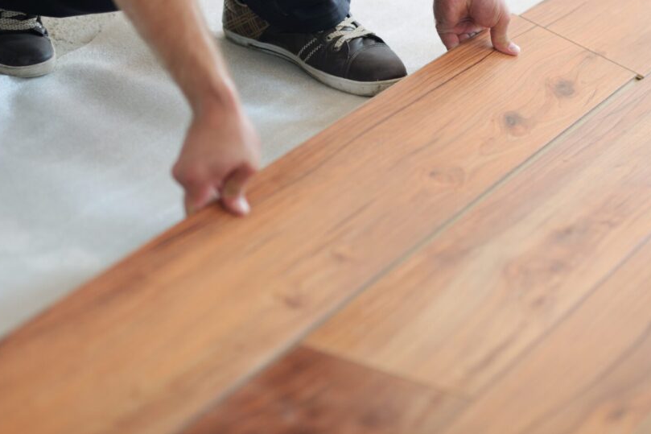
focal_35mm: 123
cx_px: 422
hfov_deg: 16.6
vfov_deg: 11.1
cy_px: 121
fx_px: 2224
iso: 100
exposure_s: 1/160
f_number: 2
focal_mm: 85
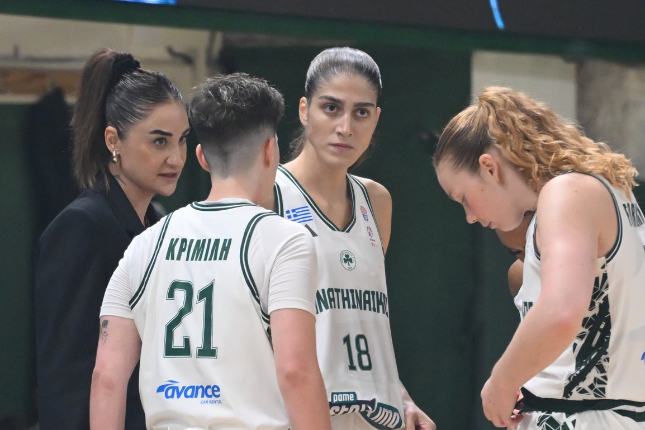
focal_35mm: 312
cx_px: 424
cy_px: 305
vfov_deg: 4.4
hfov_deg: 6.6
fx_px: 5589
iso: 3200
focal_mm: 200
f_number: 2.8
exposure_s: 1/640
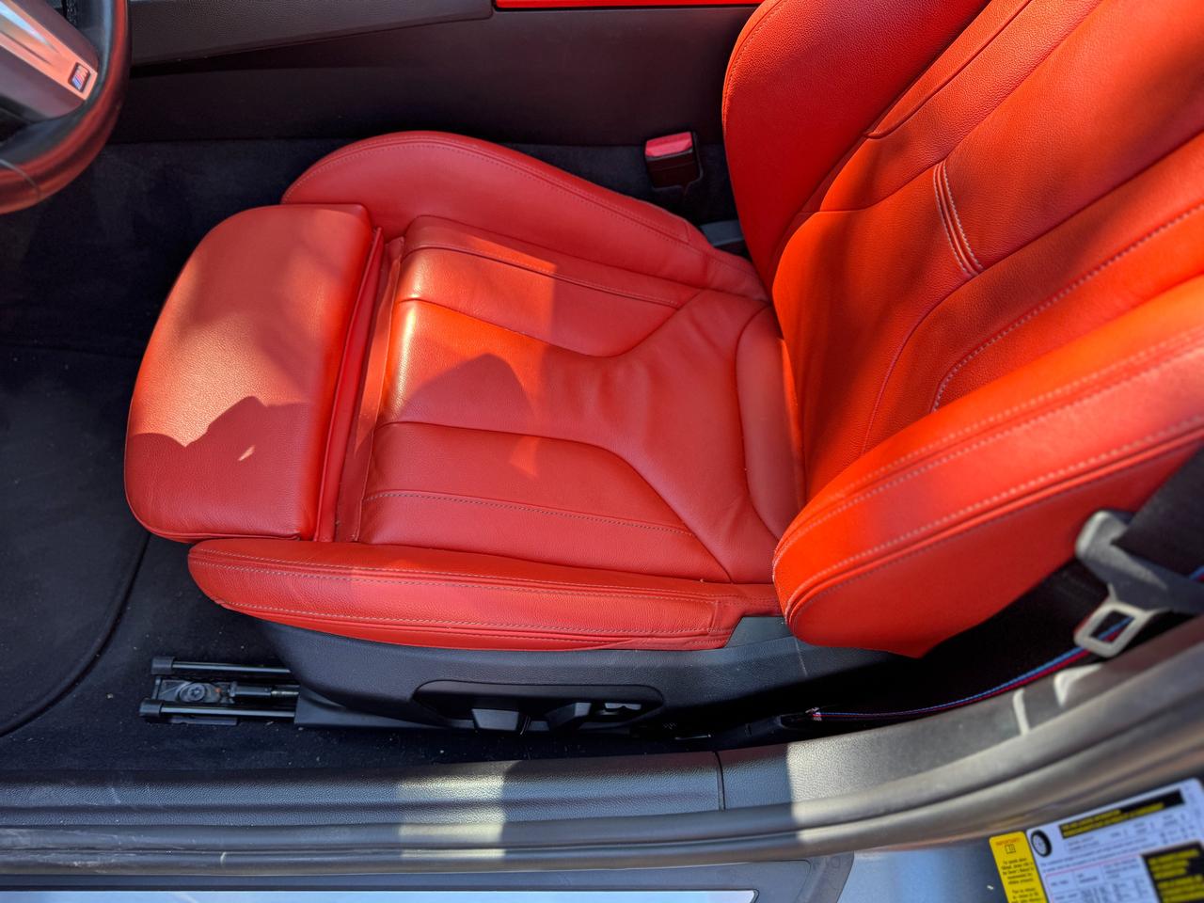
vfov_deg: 56.8
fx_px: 835
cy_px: 452
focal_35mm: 24
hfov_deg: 71.6
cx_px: 602
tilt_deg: -58.0
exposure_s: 1/121
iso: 50
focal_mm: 6.76
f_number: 1.78
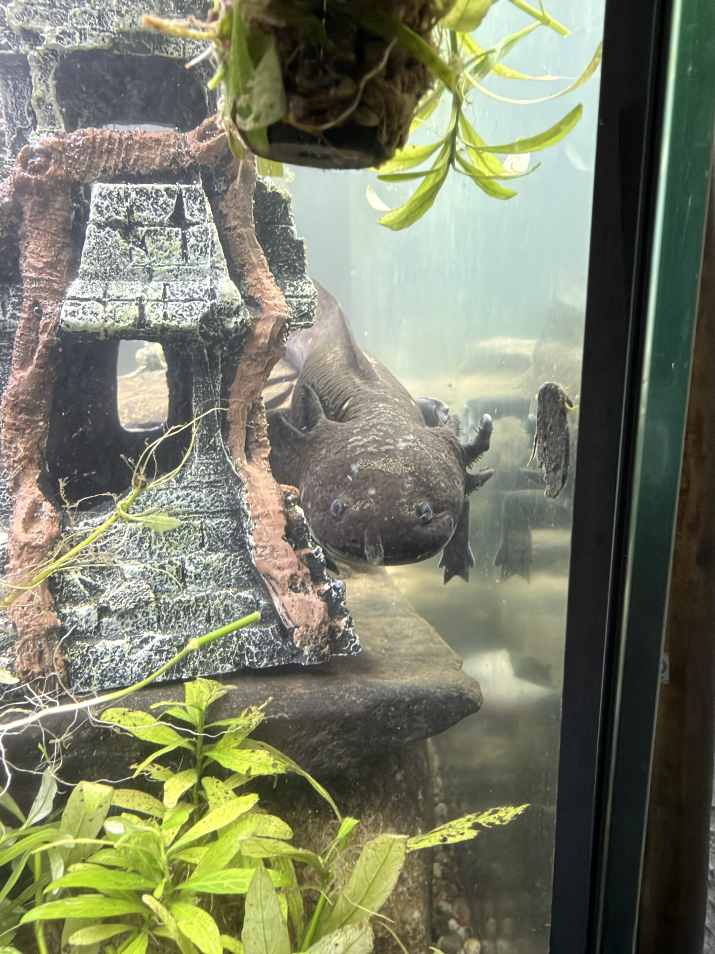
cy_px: 477
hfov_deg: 54.9
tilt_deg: -13.5
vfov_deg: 69.4
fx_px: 689
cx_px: 358
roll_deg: +0.8
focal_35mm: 25
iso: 400
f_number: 2.2
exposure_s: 1/50
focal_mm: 2.22
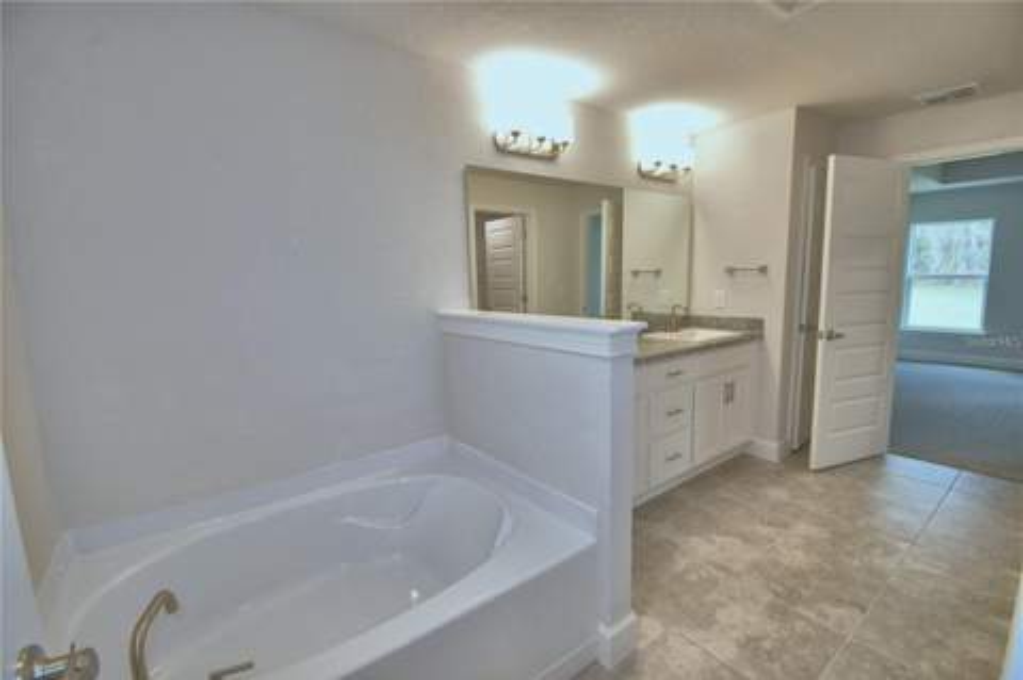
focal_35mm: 15
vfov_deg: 77.2
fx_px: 426
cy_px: 340
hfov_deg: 100.4
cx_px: 512
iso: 200
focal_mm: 10
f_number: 4.5
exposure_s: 1/40
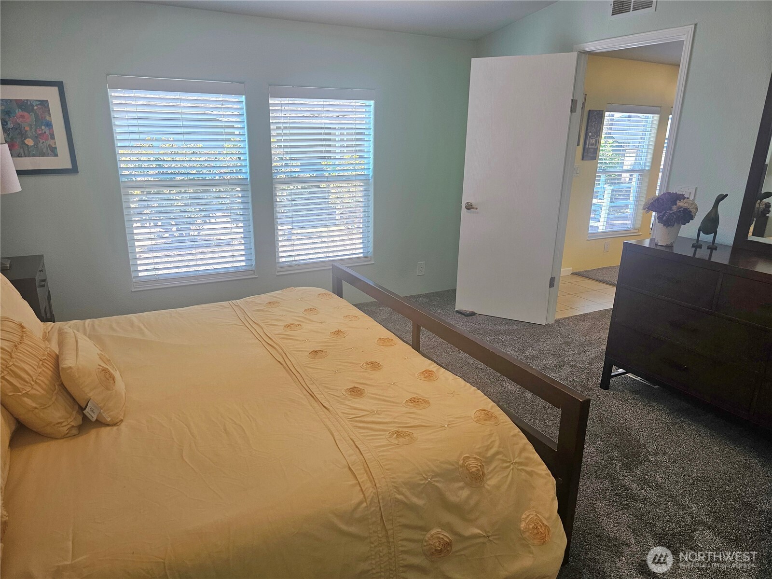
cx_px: 386
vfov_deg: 58.9
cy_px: 290
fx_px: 513
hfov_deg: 73.9
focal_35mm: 23
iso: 125
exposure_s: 1/182
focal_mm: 6.3
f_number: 1.7
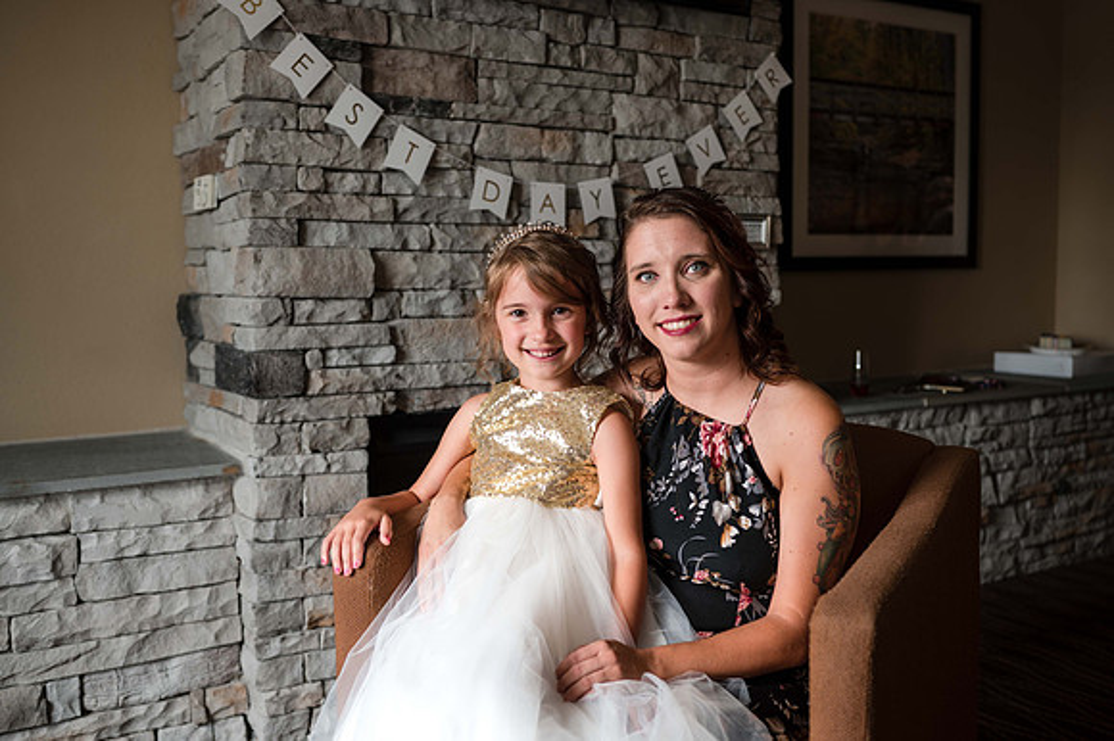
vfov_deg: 35.2
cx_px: 595
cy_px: 350
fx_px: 1167
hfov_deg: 51.0
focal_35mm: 38
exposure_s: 1/50
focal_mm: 35
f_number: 2.8
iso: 64
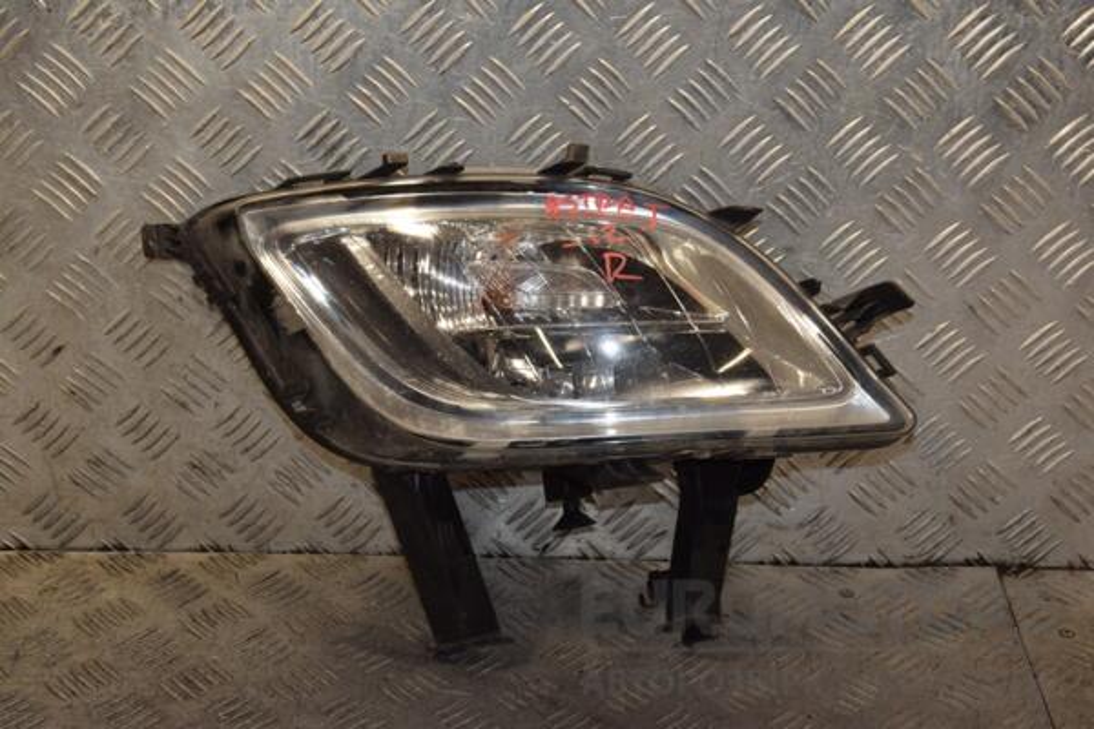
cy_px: 364
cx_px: 547
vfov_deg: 21.6
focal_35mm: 63
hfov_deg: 31.9
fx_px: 1914
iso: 800
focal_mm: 42
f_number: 9
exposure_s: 1/200
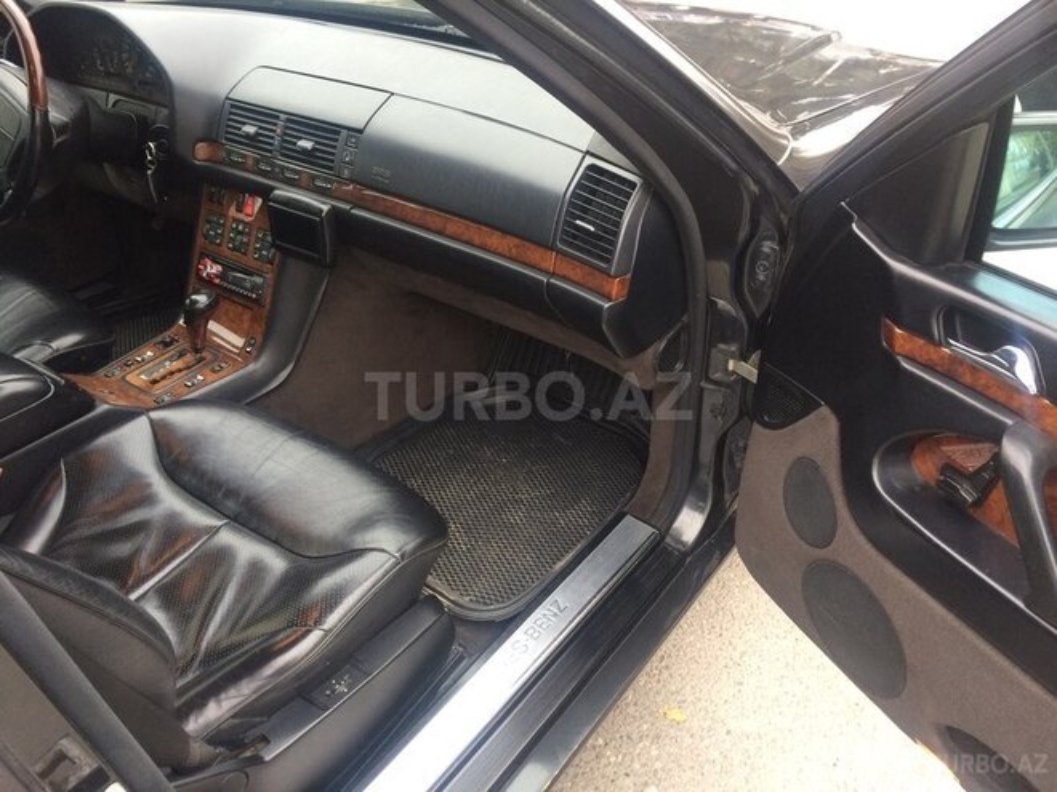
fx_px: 886
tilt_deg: -34.6
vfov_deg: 48.2
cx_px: 528
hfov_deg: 61.7
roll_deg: +2.4
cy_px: 396
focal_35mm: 29
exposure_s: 1/33
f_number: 2.2
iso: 100
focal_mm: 4.15
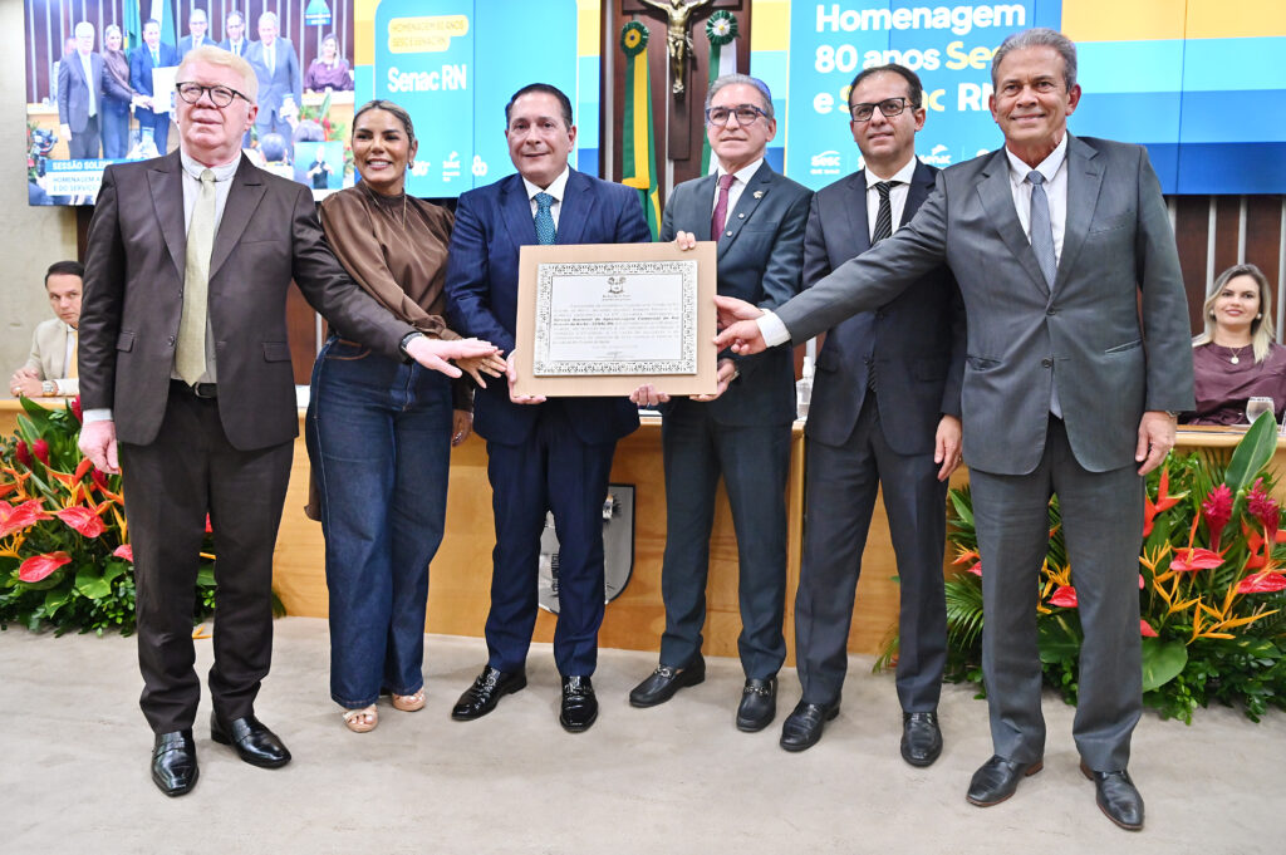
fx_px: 1106
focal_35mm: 31
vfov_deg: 42.3
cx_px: 643
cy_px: 428
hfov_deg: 60.3
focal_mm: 31
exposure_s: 1/200
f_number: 3.5
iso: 3200
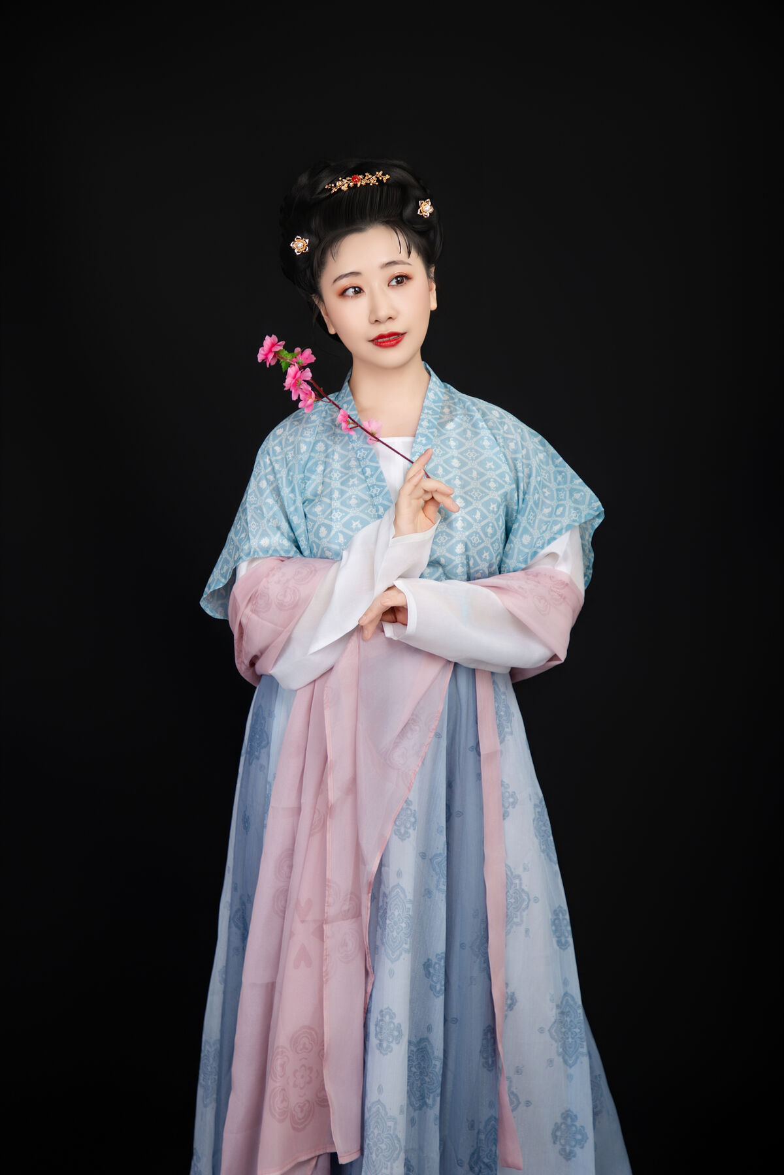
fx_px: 2254
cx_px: 392
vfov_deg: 29.2
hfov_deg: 19.7
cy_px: 588
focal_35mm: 69
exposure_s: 1/125
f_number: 4.5
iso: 100
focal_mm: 70
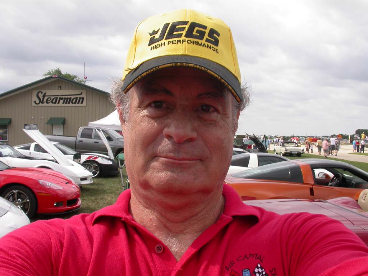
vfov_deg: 37.7
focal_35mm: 38
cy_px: 138
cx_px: 184
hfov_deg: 49.0
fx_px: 404
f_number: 6.7
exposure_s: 1/226
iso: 100
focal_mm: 7.85
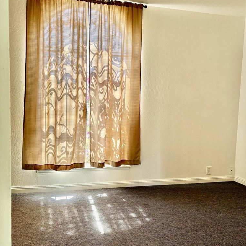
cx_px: 123
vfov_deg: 52.5
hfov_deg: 52.5
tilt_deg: -4.3
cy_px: 130
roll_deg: -1.7
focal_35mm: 31
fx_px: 249
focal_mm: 5.96
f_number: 1.6
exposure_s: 1/121
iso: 50
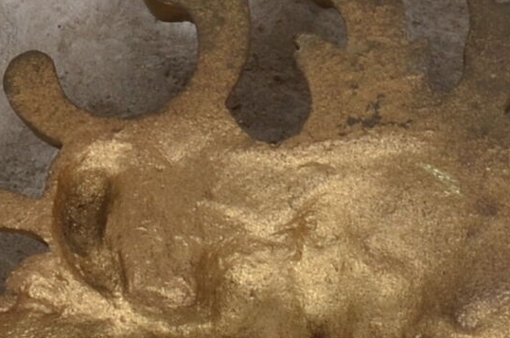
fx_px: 7267
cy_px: 648
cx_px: 285
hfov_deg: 4.0
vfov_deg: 2.7
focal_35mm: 514
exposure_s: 1/125
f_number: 14
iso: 100
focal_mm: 50
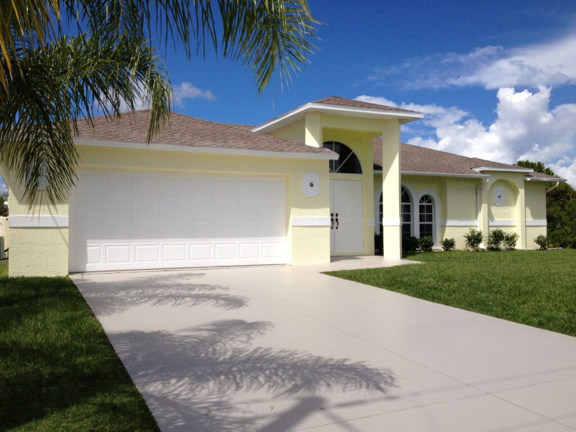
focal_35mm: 35
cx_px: 288
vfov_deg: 40.7
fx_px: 582
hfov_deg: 52.6
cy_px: 216
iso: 50
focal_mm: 4.28
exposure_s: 1/3247
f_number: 2.4
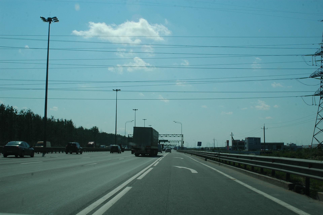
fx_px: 377
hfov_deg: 46.4
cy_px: 108
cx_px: 162
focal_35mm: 42
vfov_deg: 31.8
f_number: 11
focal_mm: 28
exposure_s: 1/500
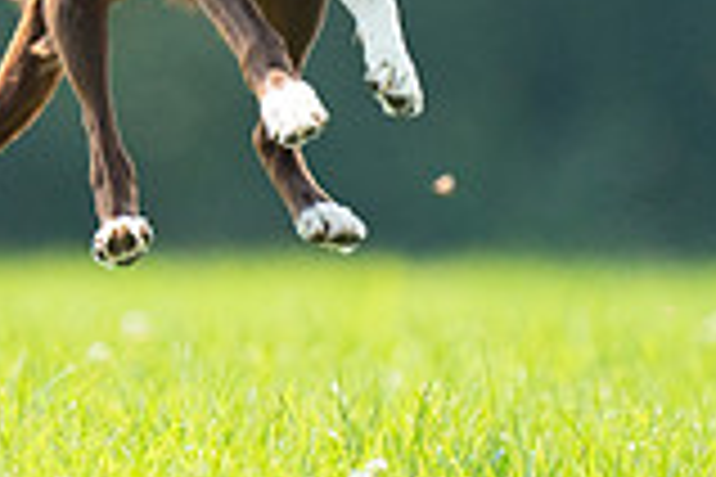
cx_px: 63
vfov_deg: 0.7
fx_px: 39198
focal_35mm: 1971
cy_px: -227
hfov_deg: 1.0
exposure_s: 1/4000
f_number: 6.3
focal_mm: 541
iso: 3200
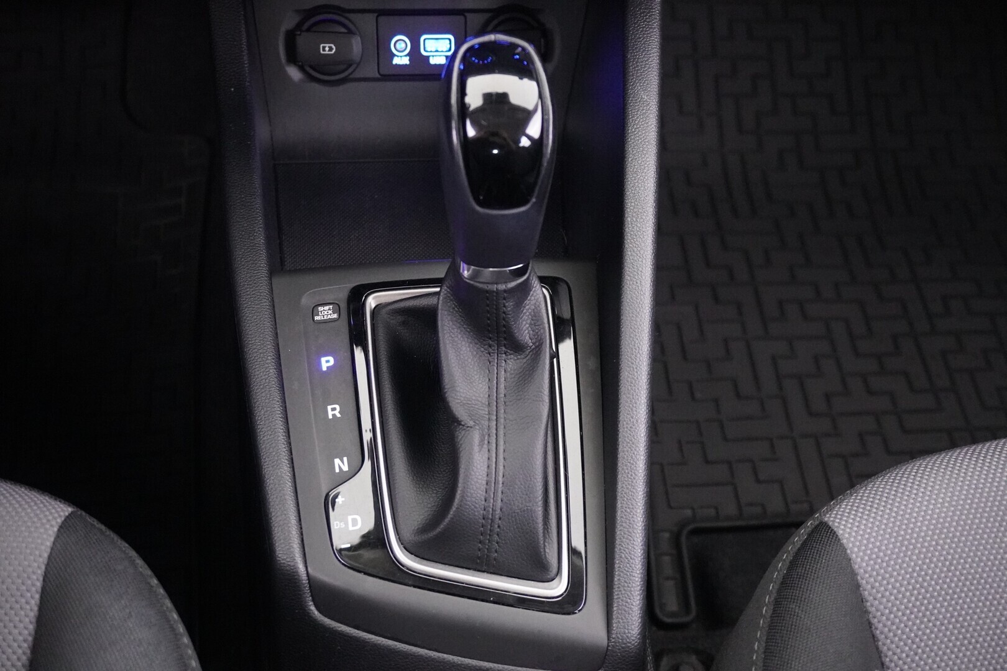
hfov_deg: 49.6
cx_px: 504
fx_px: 1091
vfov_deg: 34.2
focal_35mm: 39
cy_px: 336
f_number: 4.5
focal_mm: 26
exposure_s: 1/8
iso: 6400
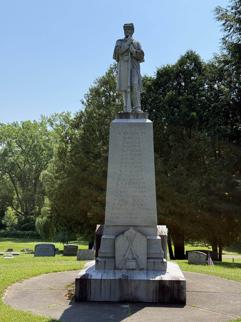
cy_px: 161
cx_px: 120
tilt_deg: +5.8
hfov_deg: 30.3
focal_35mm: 48
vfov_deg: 39.7
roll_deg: -0.5
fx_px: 446
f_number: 1.78
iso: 100
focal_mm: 6.76
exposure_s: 1/3891
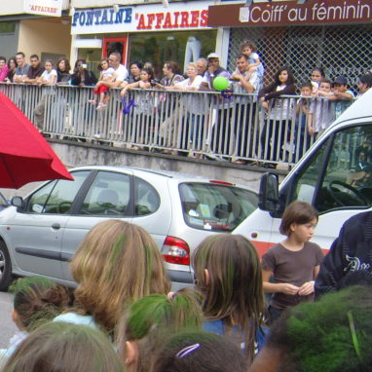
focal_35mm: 83
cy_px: 234
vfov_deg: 20.8
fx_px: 1009
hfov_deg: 19.5
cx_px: -87
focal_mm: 7.4
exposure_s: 1/350
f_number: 2.8
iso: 80
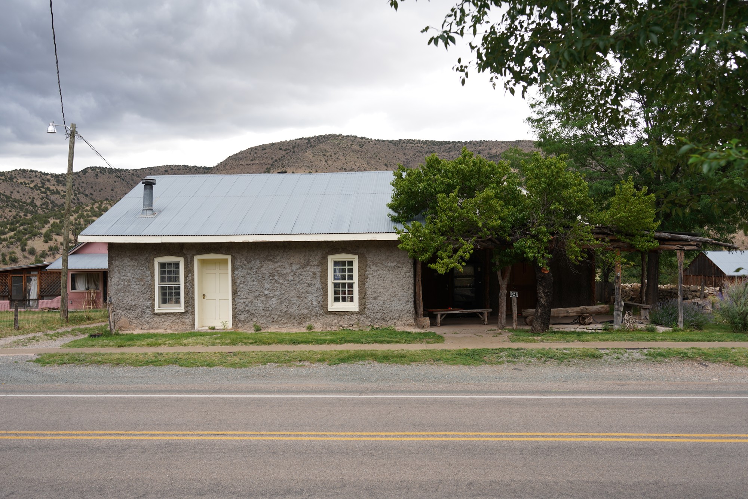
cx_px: 374
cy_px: 250
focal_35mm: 38
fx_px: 790
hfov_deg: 50.7
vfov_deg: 35.1
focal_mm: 38
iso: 100
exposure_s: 1/60
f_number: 6.3
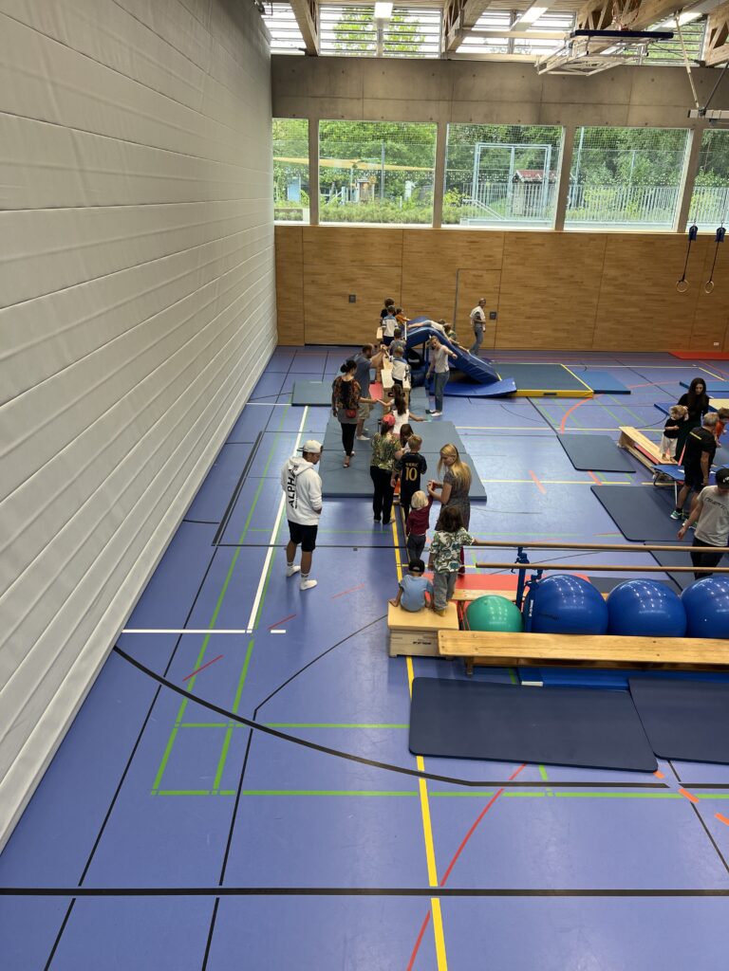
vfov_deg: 67.3
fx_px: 730
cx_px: 364
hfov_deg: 53.1
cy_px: 486
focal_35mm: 26
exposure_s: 1/99
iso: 50
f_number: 1.5
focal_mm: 5.7
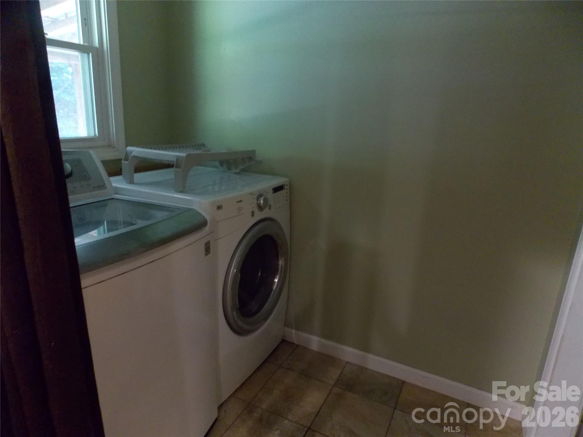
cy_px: 218
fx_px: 387
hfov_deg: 73.9
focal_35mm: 23
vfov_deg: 58.9
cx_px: 292
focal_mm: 4
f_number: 3.1
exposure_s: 1/13
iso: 400
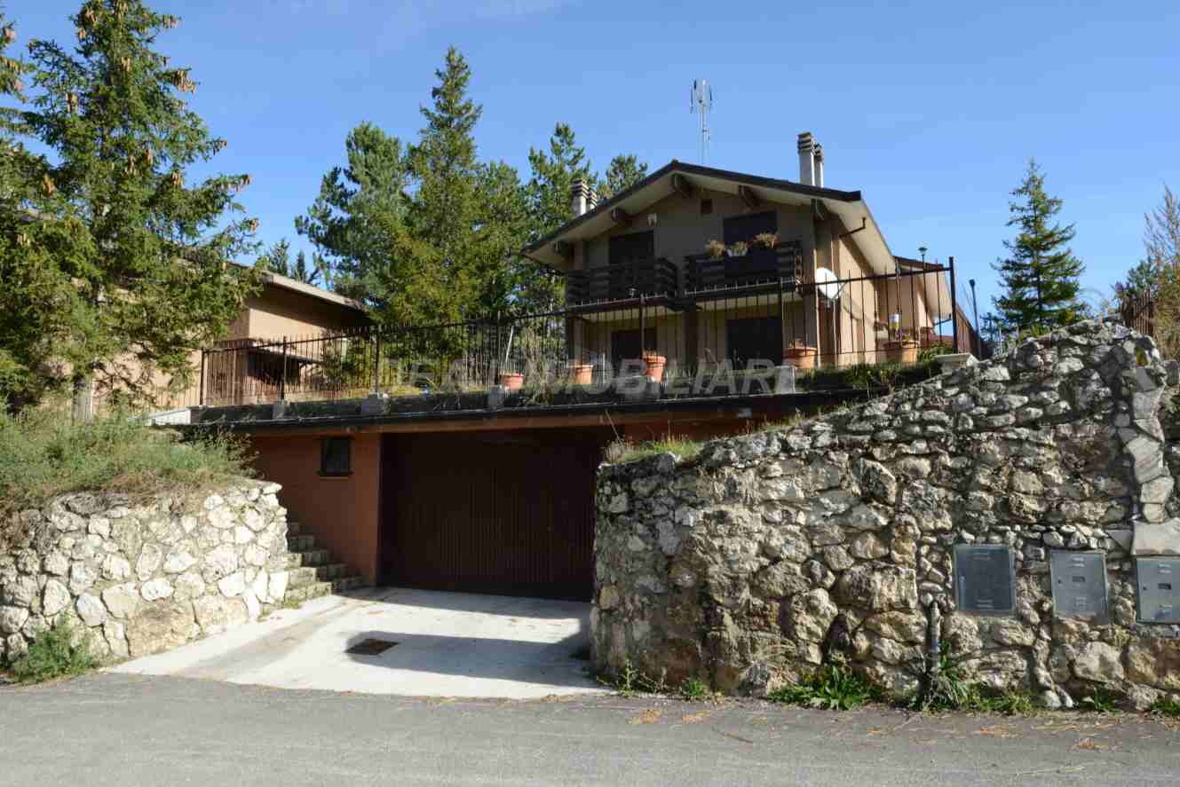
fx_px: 787
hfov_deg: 73.7
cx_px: 590
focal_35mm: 24
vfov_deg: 53.2
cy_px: 394
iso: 320
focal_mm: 24
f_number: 22
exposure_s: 1/60
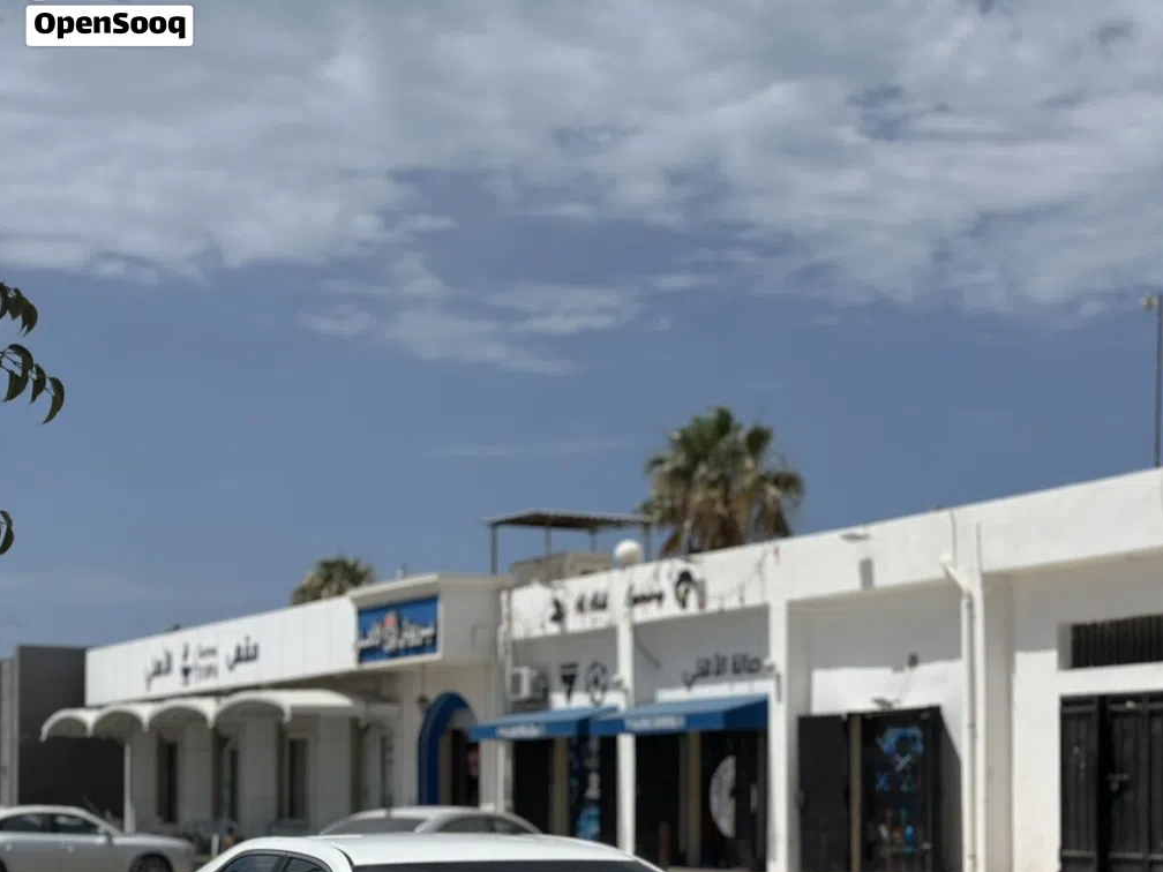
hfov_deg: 29.8
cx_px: 588
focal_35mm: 65
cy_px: 723
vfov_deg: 22.2
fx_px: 2184
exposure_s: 1/18868
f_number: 1.78
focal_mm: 6.86
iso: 100
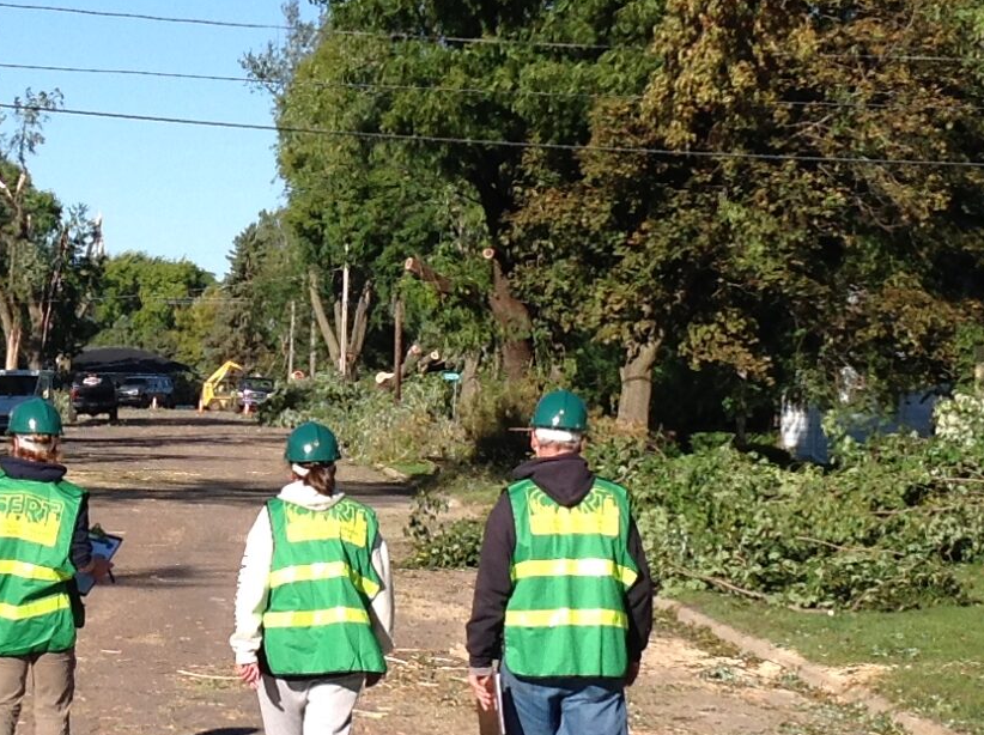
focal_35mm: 109
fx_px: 3094
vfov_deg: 13.5
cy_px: 470
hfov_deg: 17.9
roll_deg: -0.6
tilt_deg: +0.5
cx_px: 157
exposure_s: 1/1681
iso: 50
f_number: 2.4
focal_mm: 4.28
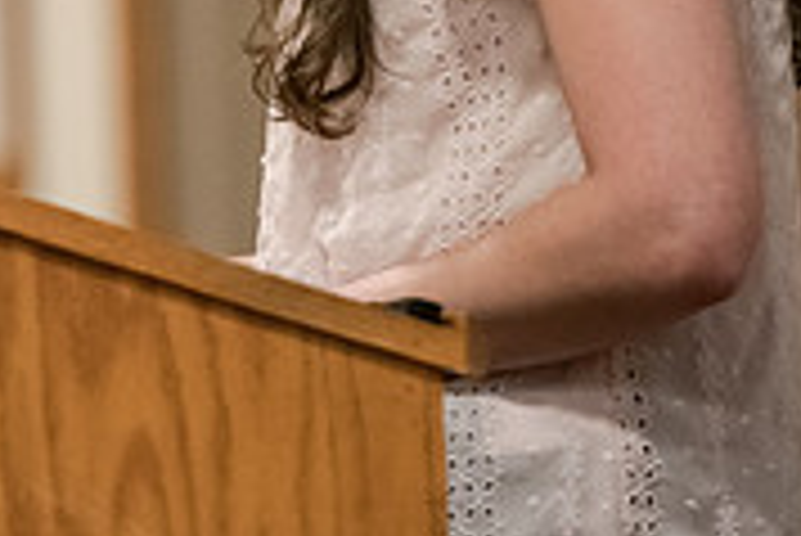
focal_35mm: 571
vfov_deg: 2.4
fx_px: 12715
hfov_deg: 3.6
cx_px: 176
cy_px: -128
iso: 4000
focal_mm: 175
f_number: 2.8
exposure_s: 1/200
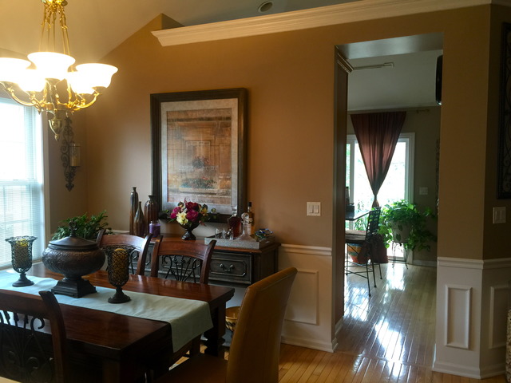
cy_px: 192
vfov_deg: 48.2
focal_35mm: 29
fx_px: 428
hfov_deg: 61.7
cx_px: 256
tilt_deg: -2.6
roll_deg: -1.7
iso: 32
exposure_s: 1/15
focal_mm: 4.15
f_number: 2.2
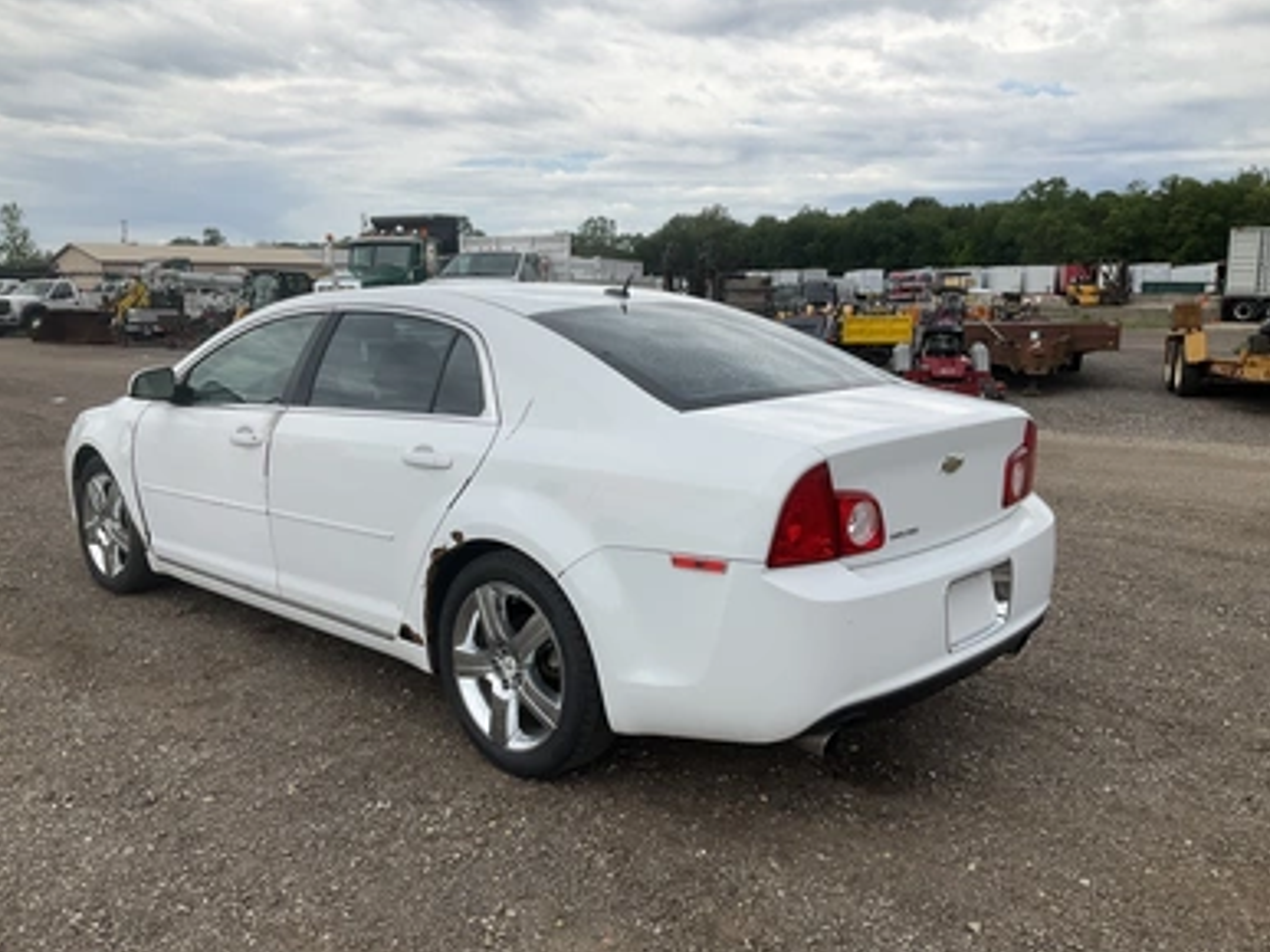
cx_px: 617
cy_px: 489
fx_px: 1100
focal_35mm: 30
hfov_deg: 60.0
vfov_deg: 46.8
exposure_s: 1/1912
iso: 25
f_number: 1.8
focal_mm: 3
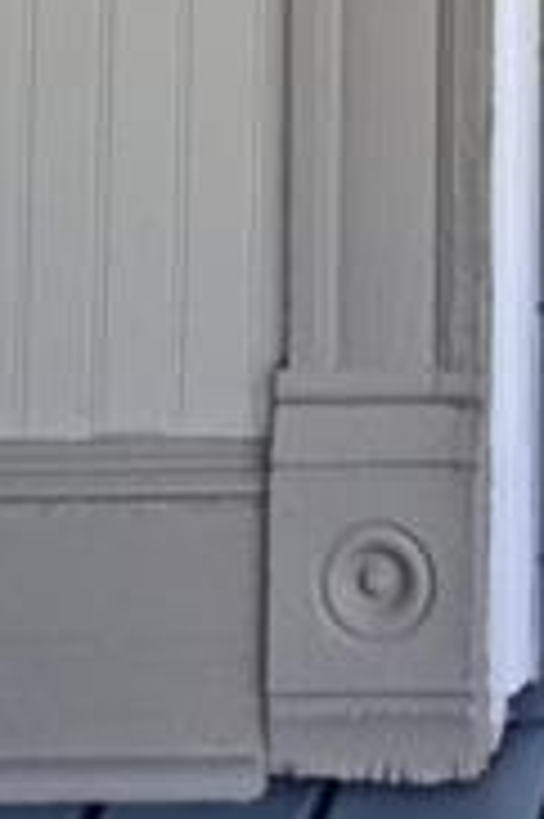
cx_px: 1057
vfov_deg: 12.8
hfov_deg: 9.3
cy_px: -850
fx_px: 3156
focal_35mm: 139
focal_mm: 22
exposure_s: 1/125
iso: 220
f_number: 5.6
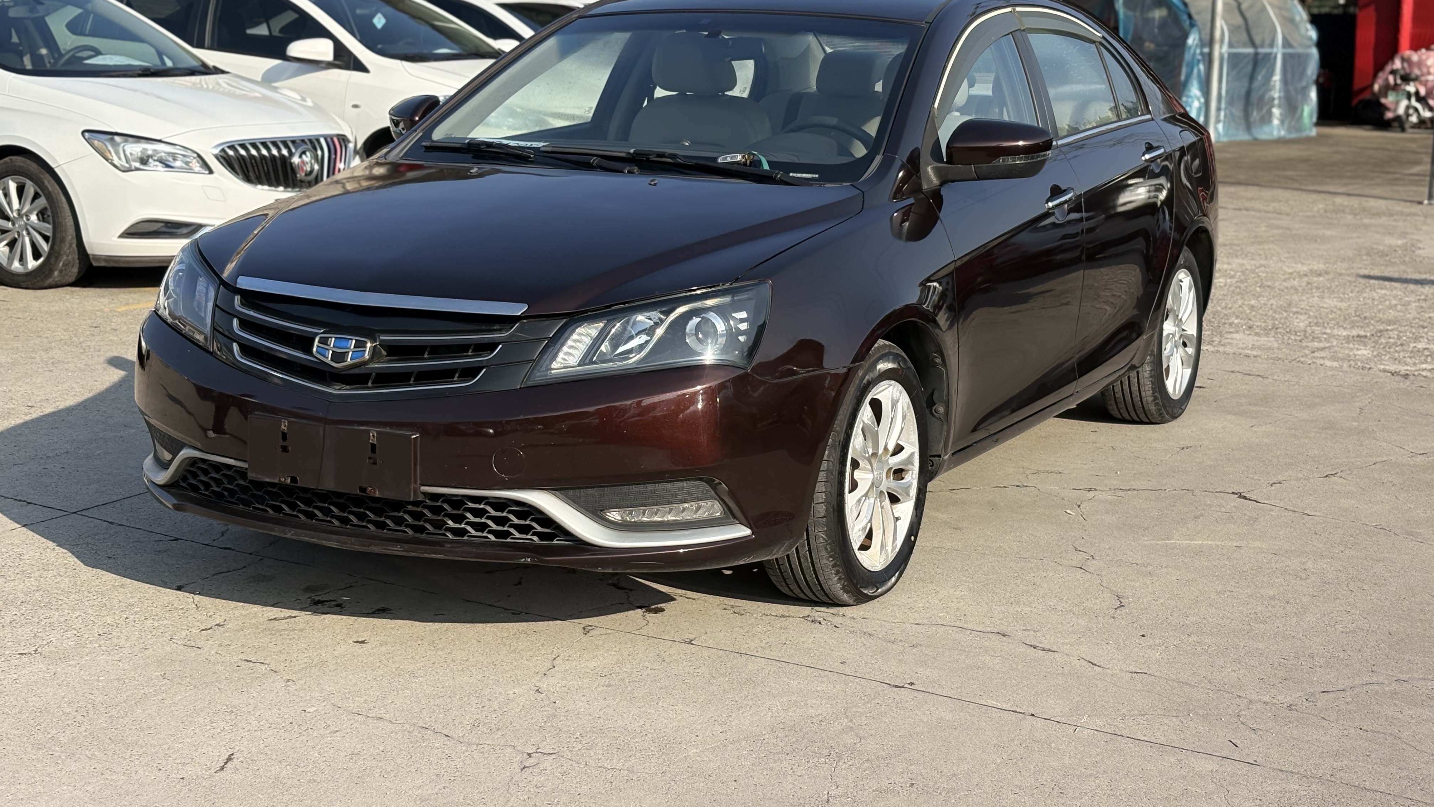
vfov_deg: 21.0
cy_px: 305
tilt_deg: -7.4
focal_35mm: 57
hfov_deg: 36.6
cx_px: 720
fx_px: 2167
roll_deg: -0.9
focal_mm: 5.96
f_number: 1.6
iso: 50
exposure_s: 1/2639
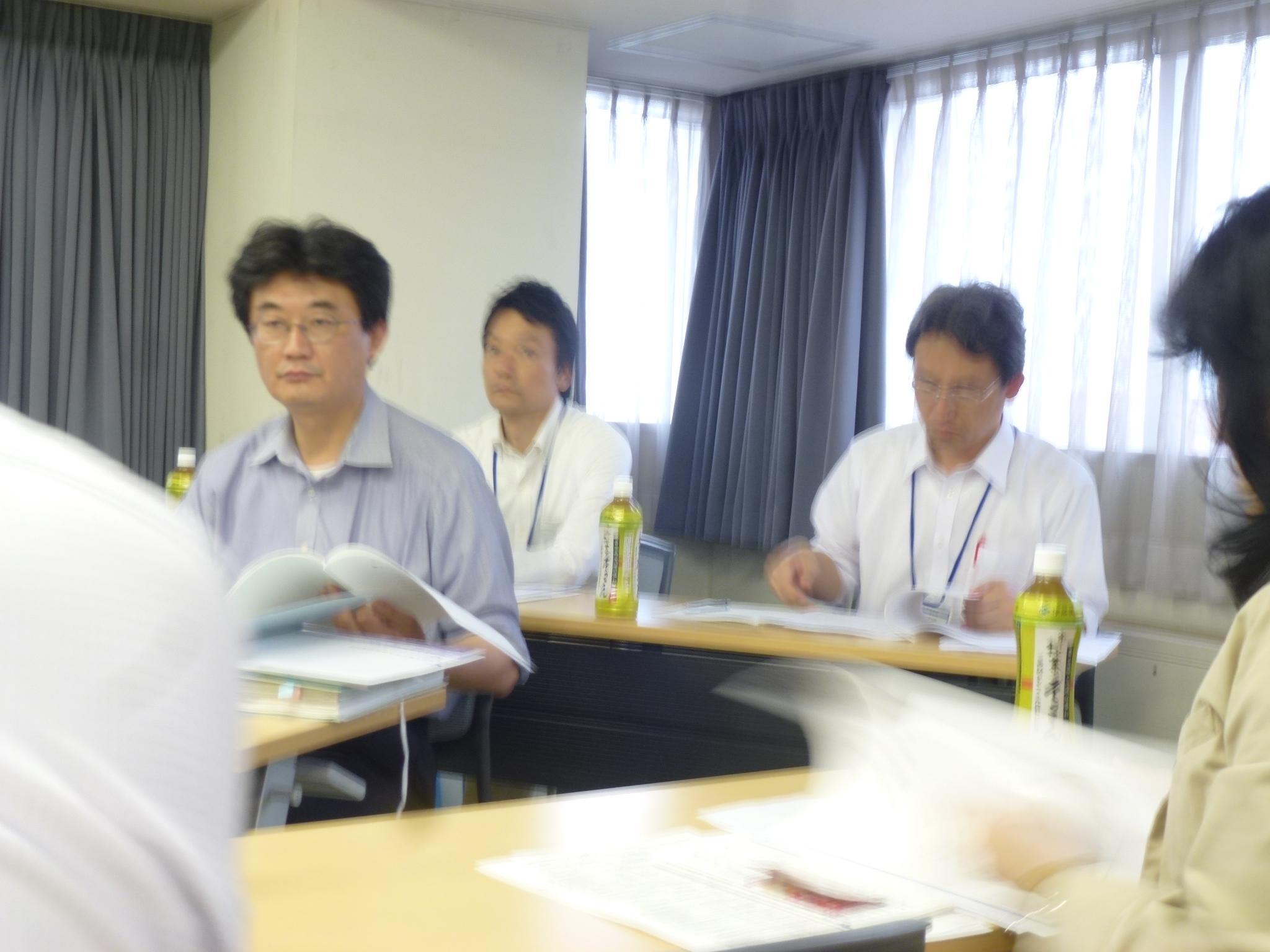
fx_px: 1798
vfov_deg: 29.7
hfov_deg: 38.9
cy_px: 476
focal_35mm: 49
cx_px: 635
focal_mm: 8.7
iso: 100
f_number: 4.1
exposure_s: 1/5
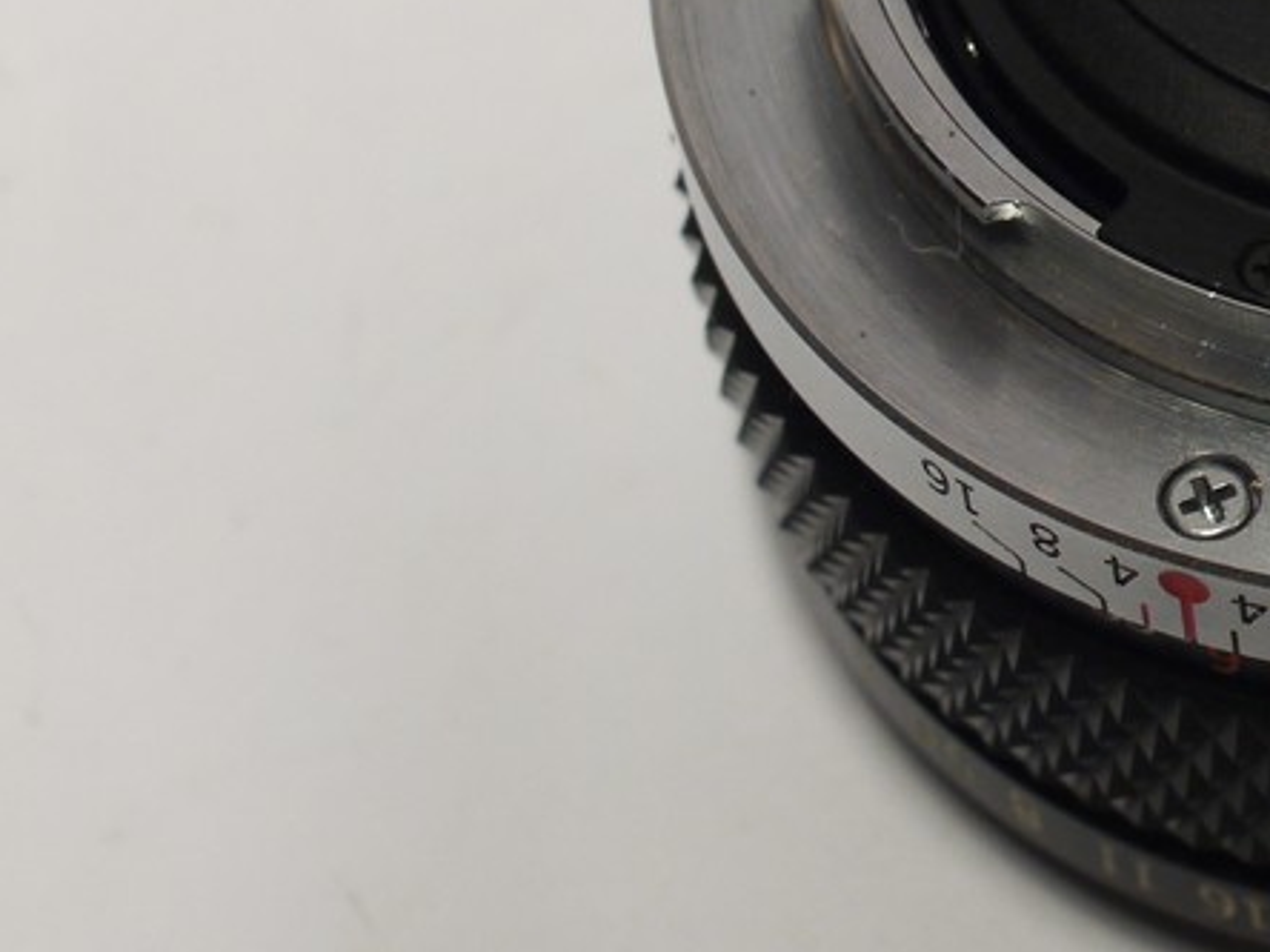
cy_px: 157
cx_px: 1616
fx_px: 5943
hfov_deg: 11.9
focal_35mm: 162
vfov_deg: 9.1
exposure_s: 1/20
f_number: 6.3
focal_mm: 30
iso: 400
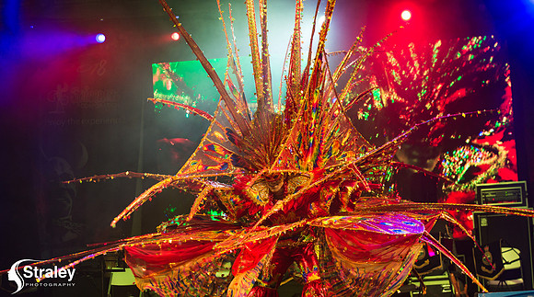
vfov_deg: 13.3
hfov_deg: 23.7
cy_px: 177
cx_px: 267
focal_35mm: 90
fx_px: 1275
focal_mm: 86
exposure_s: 1/320
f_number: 5.6
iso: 2500
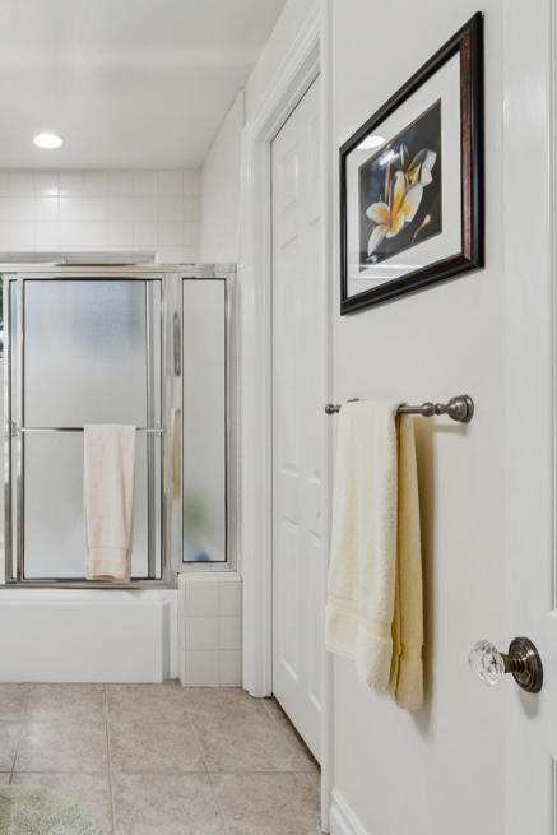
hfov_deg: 46.7
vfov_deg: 70.5
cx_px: 82
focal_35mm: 25
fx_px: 591
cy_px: 403
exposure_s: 1/2.5
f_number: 13
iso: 100
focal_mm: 16.3
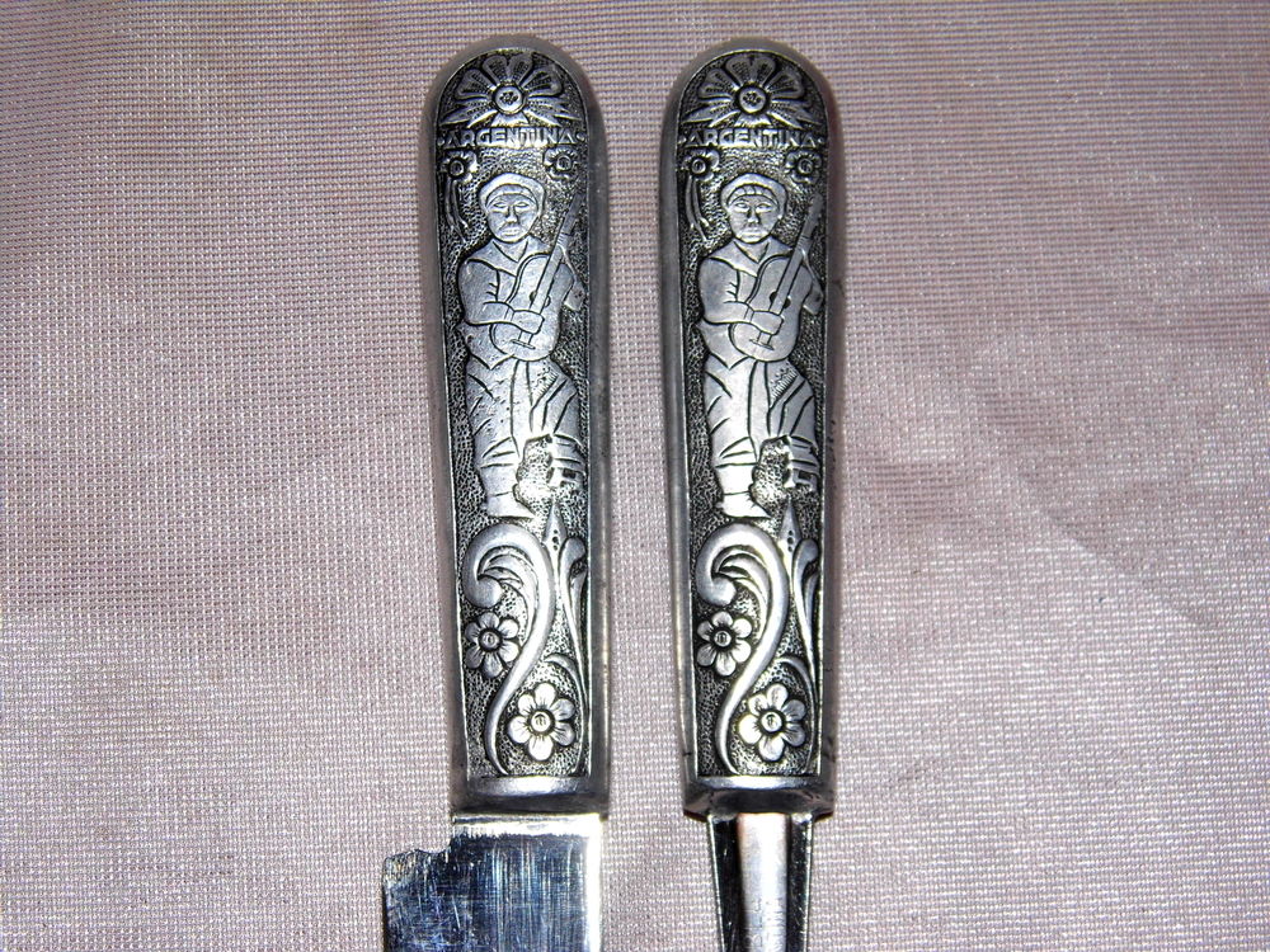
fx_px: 2972
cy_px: 476
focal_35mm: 81
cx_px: 635
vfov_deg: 18.2
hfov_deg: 24.1
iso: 100
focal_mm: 14.6
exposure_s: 1/60
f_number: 4.2
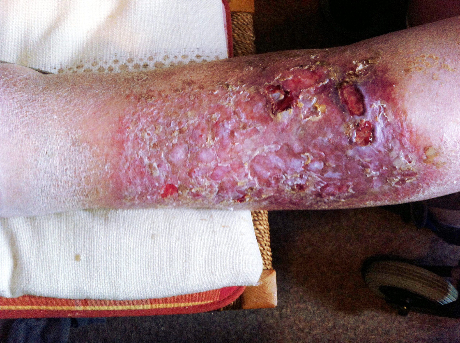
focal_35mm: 35
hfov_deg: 52.7
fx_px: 464
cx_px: 230
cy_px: 172
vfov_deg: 40.6
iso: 125
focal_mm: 3.85
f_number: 2.8
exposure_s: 1/15
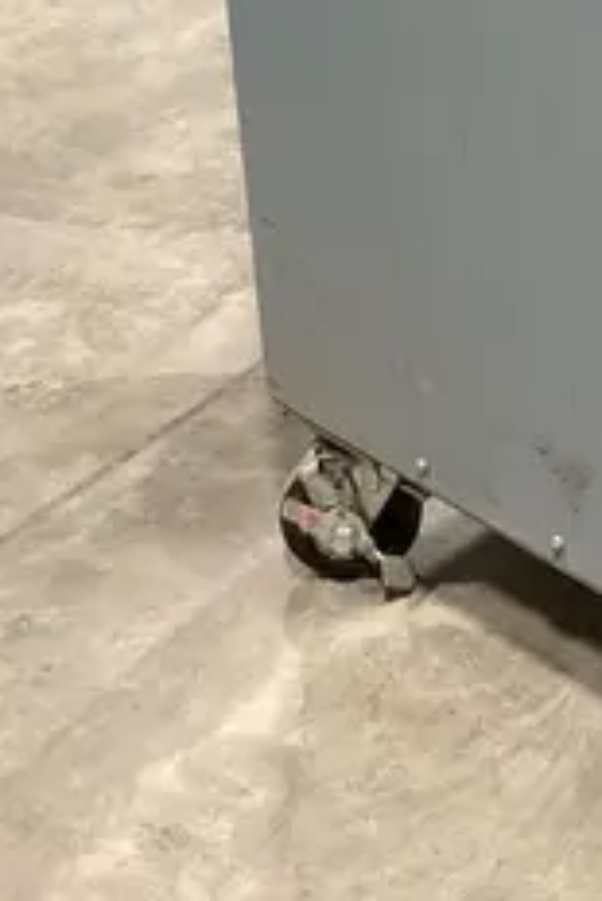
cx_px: 839
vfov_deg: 19.6
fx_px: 2304
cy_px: -410
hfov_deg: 14.1
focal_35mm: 92
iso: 160
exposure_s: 1/60
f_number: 1.8
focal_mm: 3.99
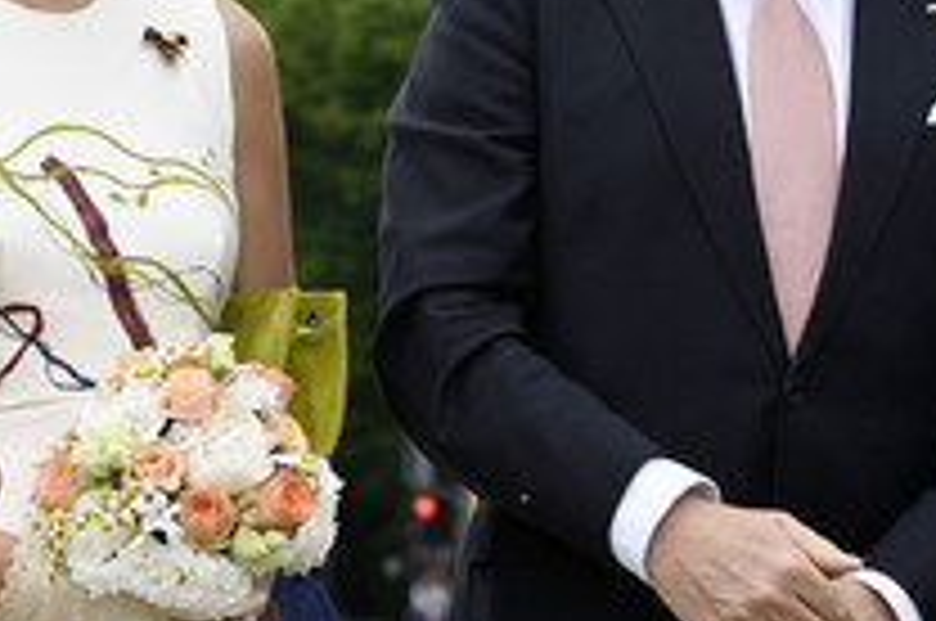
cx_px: 434
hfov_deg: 4.3
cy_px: 135
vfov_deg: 2.9
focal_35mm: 478
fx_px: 12409
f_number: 14
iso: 1600
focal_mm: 220
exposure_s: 1/640
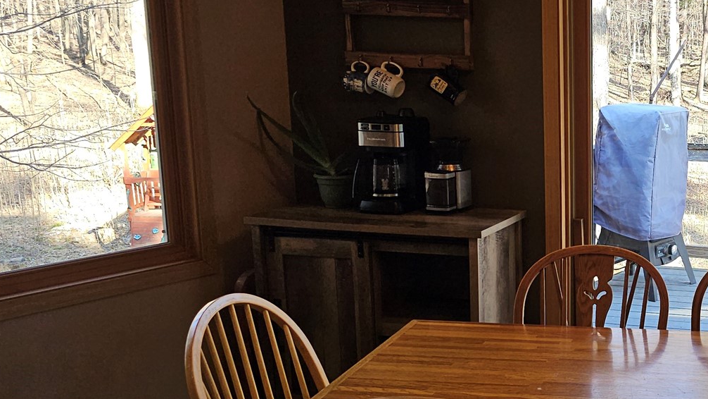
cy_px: 259
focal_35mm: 51
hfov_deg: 36.4
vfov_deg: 23.4
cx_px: 710
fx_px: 957
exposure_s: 1/120
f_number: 1.7
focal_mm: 6.3
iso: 50
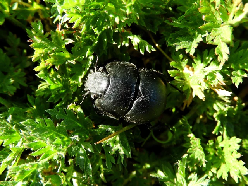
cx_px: 124
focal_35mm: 30
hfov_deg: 59.9
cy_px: 93
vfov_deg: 46.9
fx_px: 215
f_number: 3.5
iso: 100
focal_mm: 5.4
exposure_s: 1/200
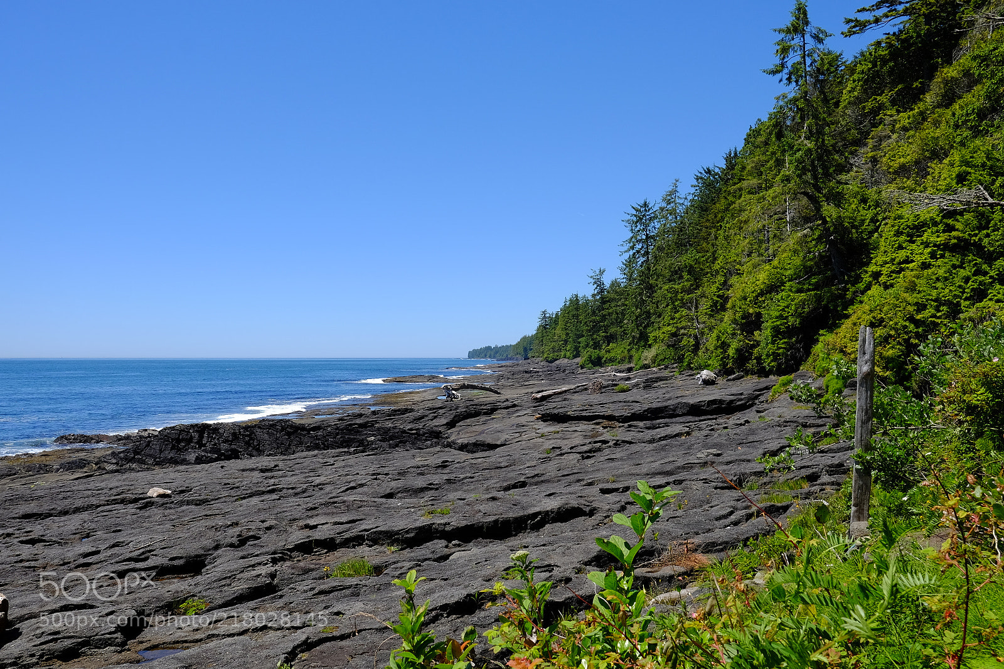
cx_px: 502
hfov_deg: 54.4
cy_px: 334
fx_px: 976
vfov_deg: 37.8
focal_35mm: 35
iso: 200
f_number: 11
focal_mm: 23
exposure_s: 1/180
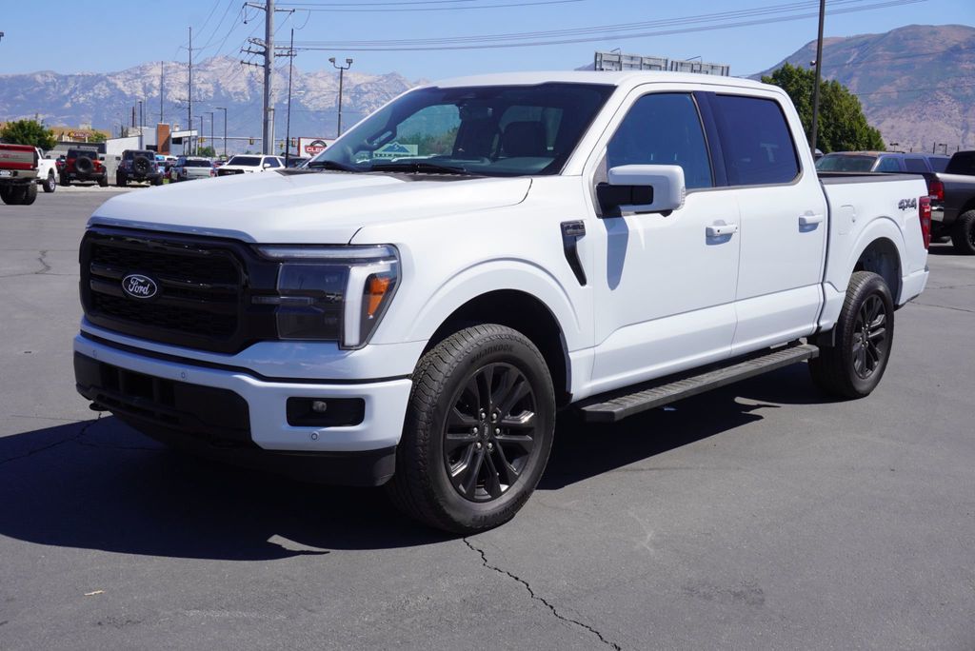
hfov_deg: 49.5
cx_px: 488
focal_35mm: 39
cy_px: 326
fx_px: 1057
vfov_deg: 34.3
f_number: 11
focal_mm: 26
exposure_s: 1/160
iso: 100
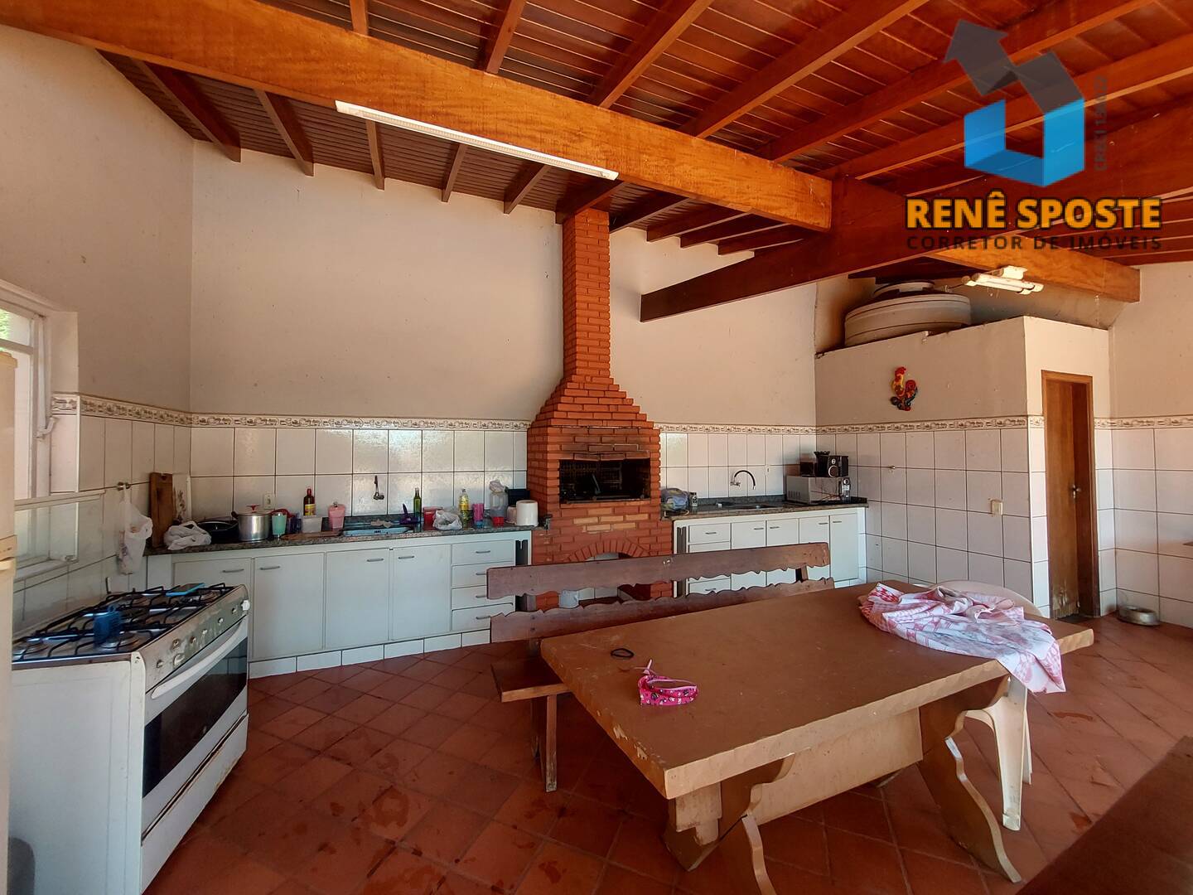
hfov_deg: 106.2
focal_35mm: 13
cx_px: 596
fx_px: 448
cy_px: 448
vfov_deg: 89.9
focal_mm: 1.74
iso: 80
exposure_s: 1/120
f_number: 2.2
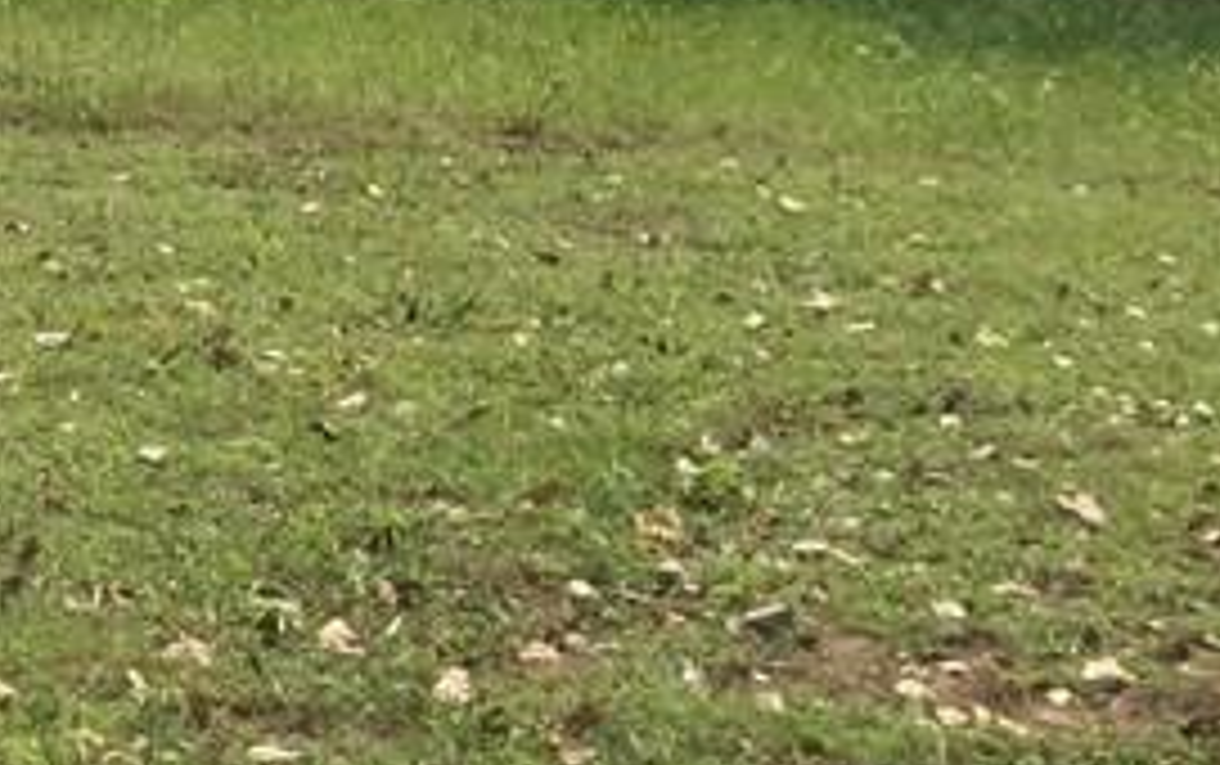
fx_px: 3861
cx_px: -900
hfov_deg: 15.6
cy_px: -284
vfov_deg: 11.0
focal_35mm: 116
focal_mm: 4.15
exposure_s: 1/1276
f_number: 2.2
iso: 32
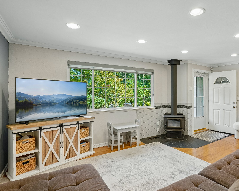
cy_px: 94
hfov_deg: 79.0
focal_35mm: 20
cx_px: 148
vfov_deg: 68.1
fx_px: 141
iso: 1250
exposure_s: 1/60
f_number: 8
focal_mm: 17
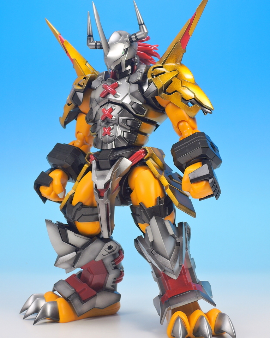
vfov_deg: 27.1
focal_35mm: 70
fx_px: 700
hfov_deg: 21.8
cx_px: 135
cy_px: 166
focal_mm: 14.3
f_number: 5
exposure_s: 1/2.5
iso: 80
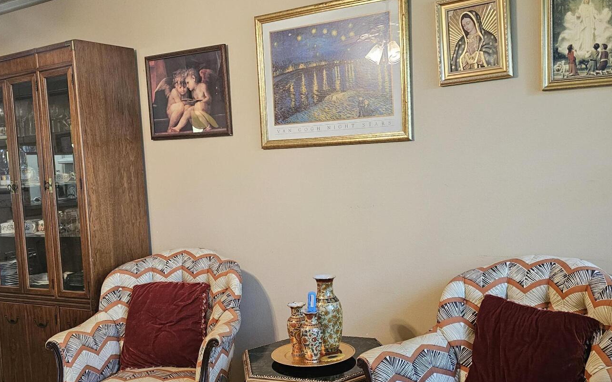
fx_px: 634
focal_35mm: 38
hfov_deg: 51.5
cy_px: 199
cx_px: 300
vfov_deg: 33.6
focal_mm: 6.3
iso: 640
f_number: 1.7
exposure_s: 1/120
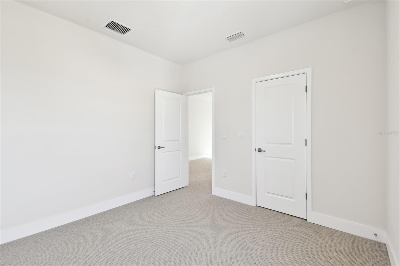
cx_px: 200
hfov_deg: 100.4
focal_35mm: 15
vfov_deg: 77.3
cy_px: 133
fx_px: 167
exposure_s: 1/10
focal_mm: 10
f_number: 7.1
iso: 100
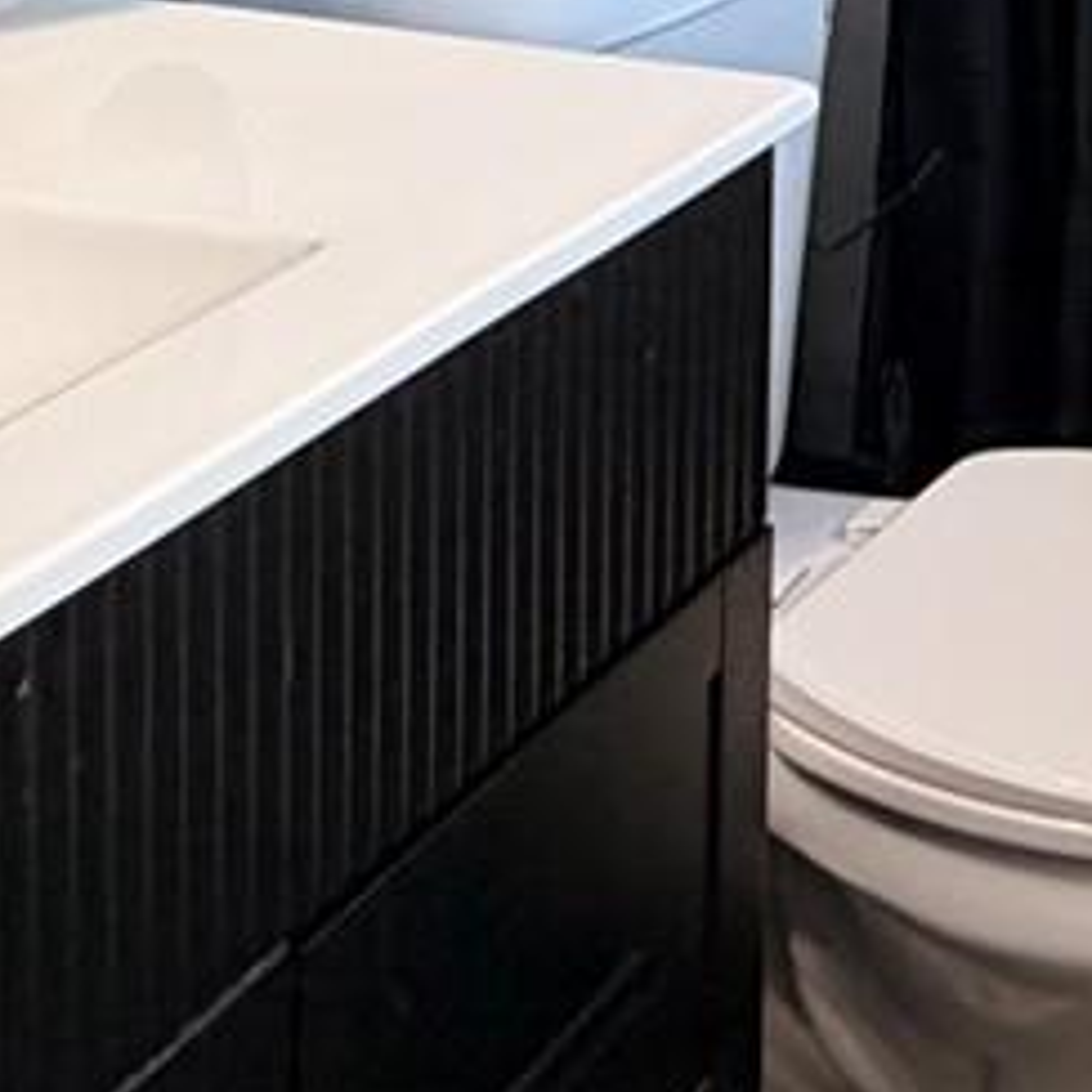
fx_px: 2891
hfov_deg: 19.1
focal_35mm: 81
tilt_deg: -4.6
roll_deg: -2.6
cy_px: -573
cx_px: 1562
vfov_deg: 18.7
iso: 160
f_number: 2.2
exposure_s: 1/60
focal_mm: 2.22
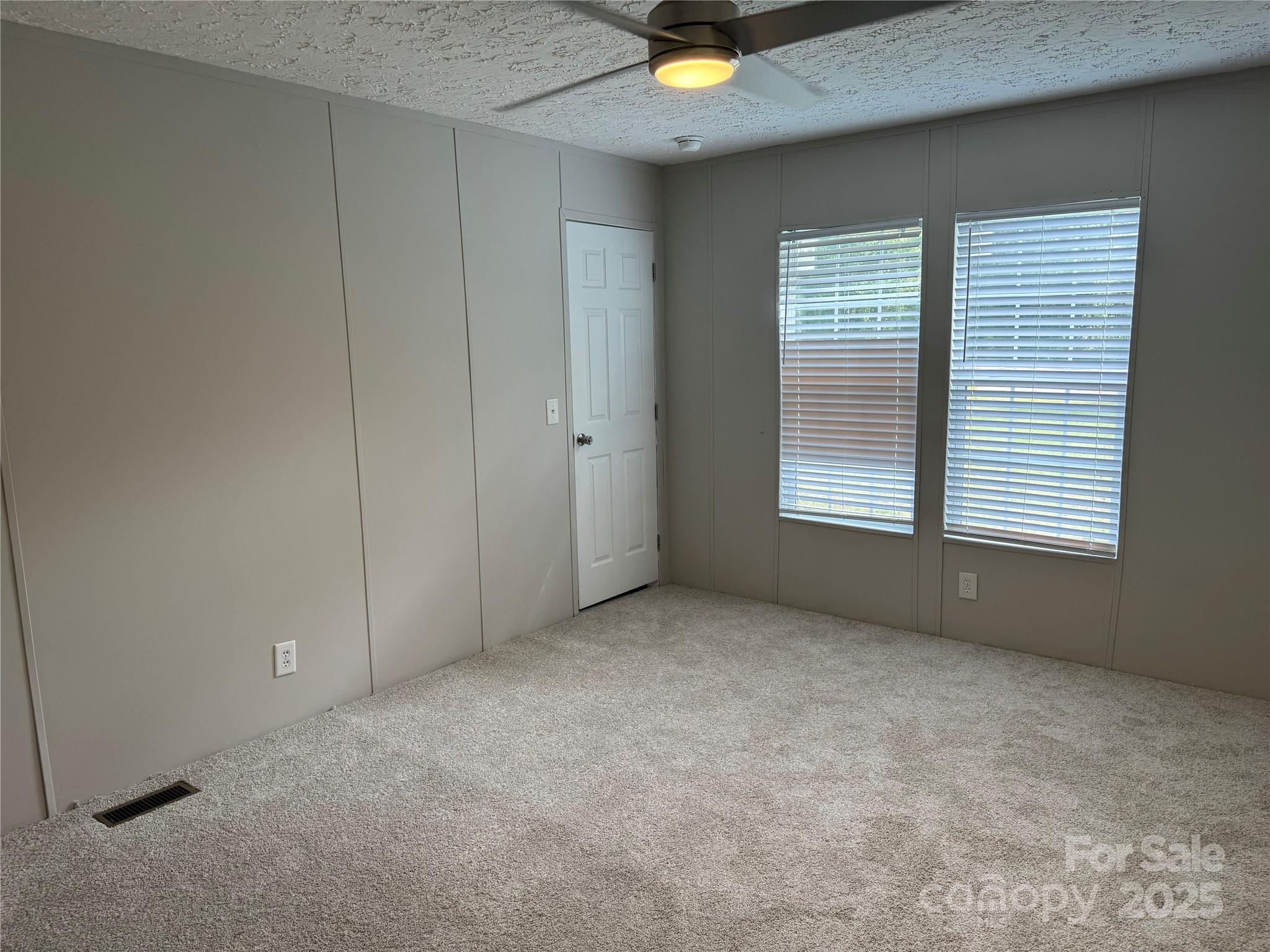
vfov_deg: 56.8
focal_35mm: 24
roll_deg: +1.1
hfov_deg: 71.6
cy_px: 476
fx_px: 881
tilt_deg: -11.7
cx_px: 635
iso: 100
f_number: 1.78
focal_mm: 6.76
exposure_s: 1/120
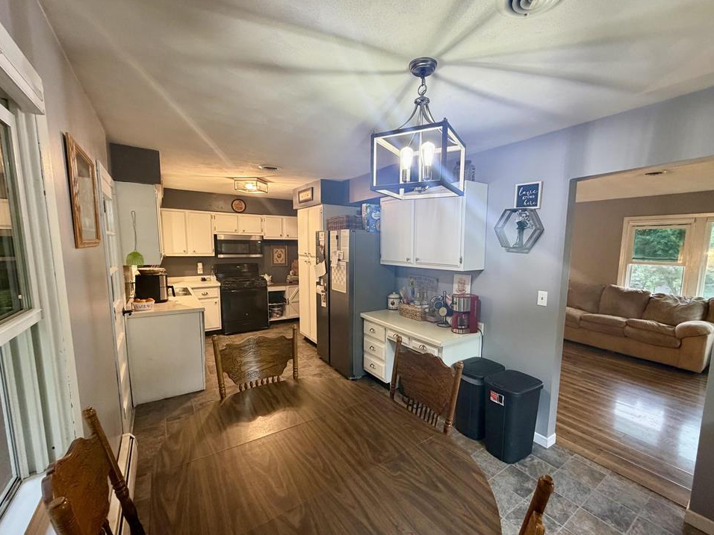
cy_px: 283
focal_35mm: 15
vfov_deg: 81.7
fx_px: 309
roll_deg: -0.2
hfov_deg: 98.0
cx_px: 380
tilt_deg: -7.4
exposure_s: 1/60
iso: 320
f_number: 2.2
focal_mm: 2.22
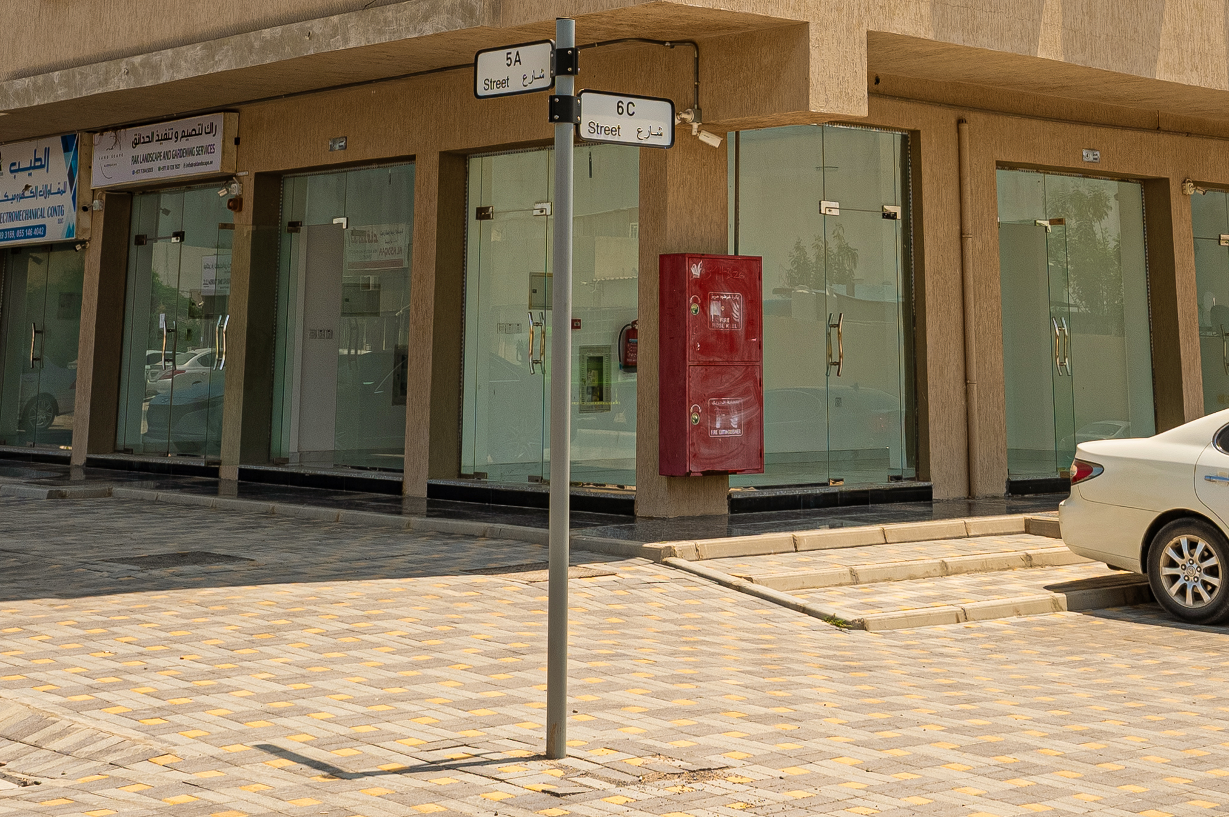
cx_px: 656
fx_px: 2013
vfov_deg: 21.2
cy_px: -187
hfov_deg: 33.9
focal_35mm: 59
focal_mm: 20
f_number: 10
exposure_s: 1/200
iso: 50
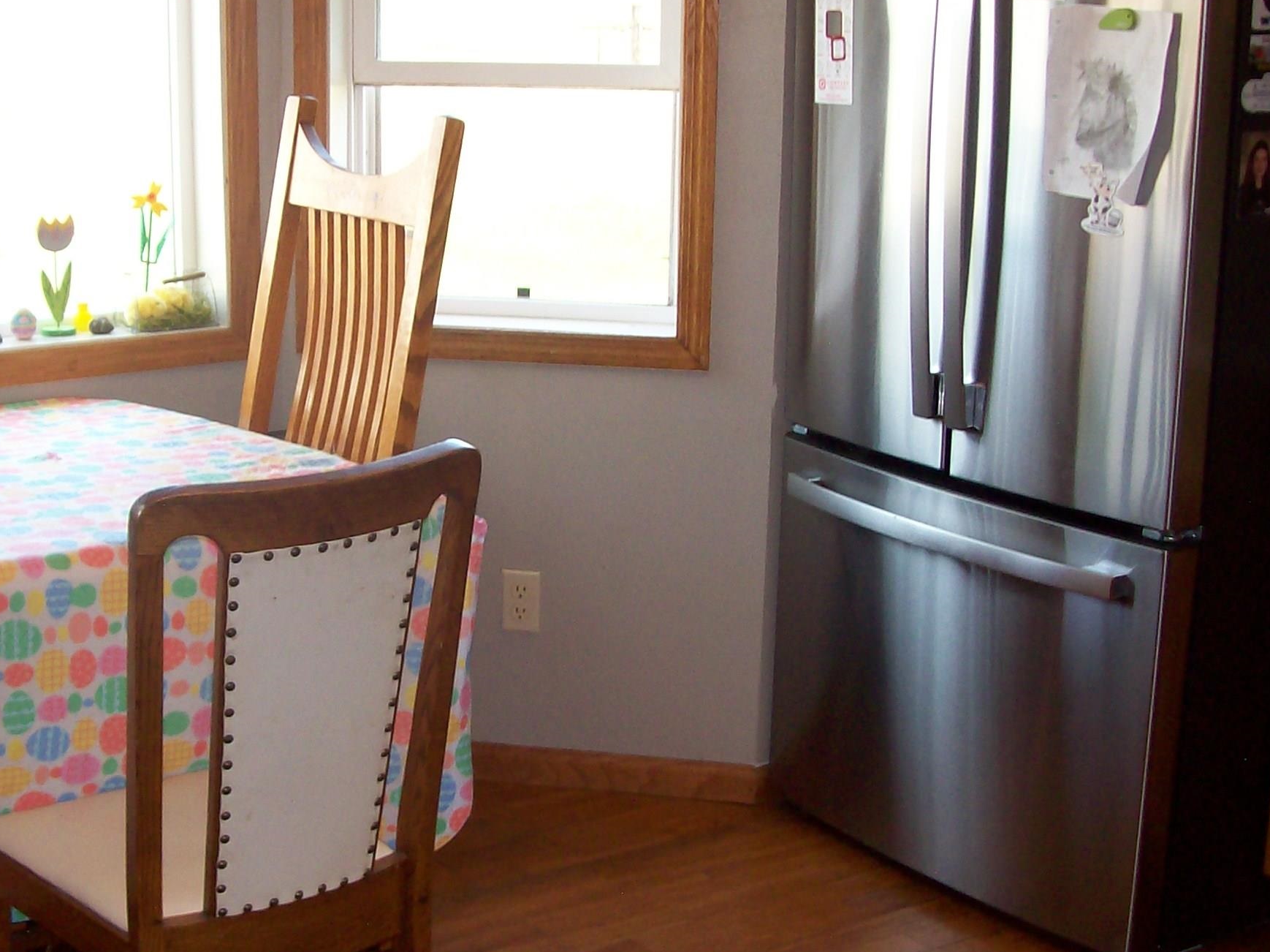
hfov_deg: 32.4
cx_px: 421
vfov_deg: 24.8
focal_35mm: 59
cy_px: 397
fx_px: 2164
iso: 80
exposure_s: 1/64
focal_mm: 6
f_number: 2.7
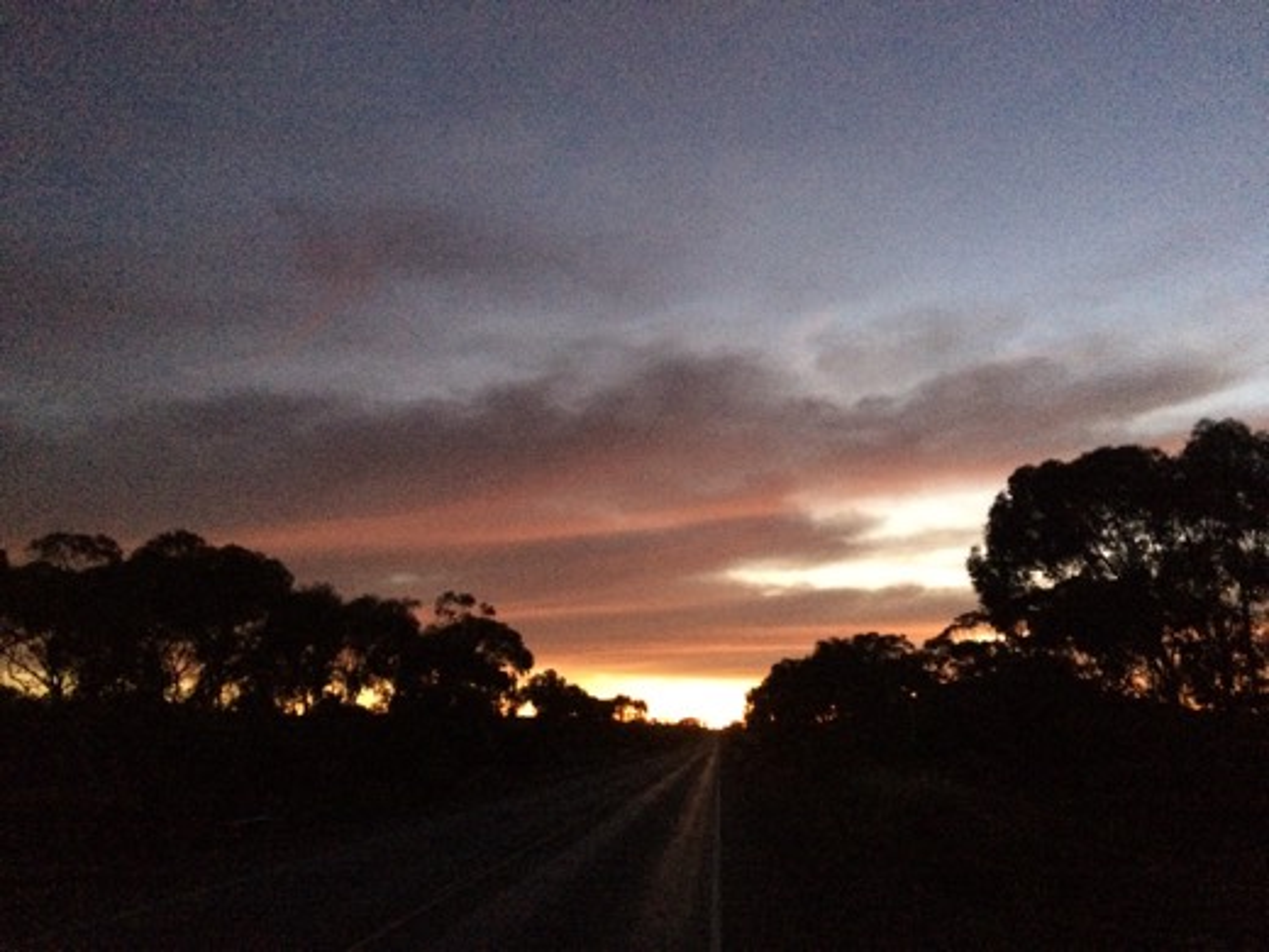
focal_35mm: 29
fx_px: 1063
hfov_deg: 61.7
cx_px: 634
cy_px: 476
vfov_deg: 48.2
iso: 800
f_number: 2.2
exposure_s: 1/15
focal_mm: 4.15
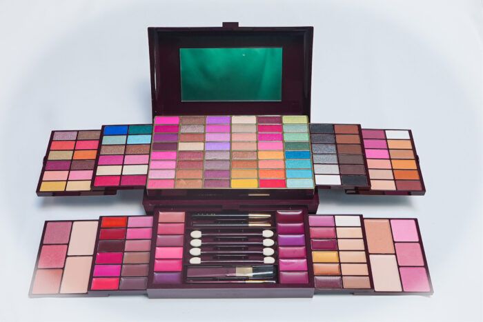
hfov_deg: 48.4
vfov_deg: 33.4
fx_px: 537
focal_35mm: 40
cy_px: 161
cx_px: 242
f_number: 5
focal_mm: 27
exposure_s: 1/200
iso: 800
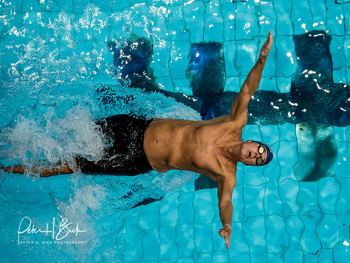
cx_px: 214
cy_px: 127
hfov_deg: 5.1
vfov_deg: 3.9
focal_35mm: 385
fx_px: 3894
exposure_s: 1/1000
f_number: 2.8
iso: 2500
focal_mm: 150
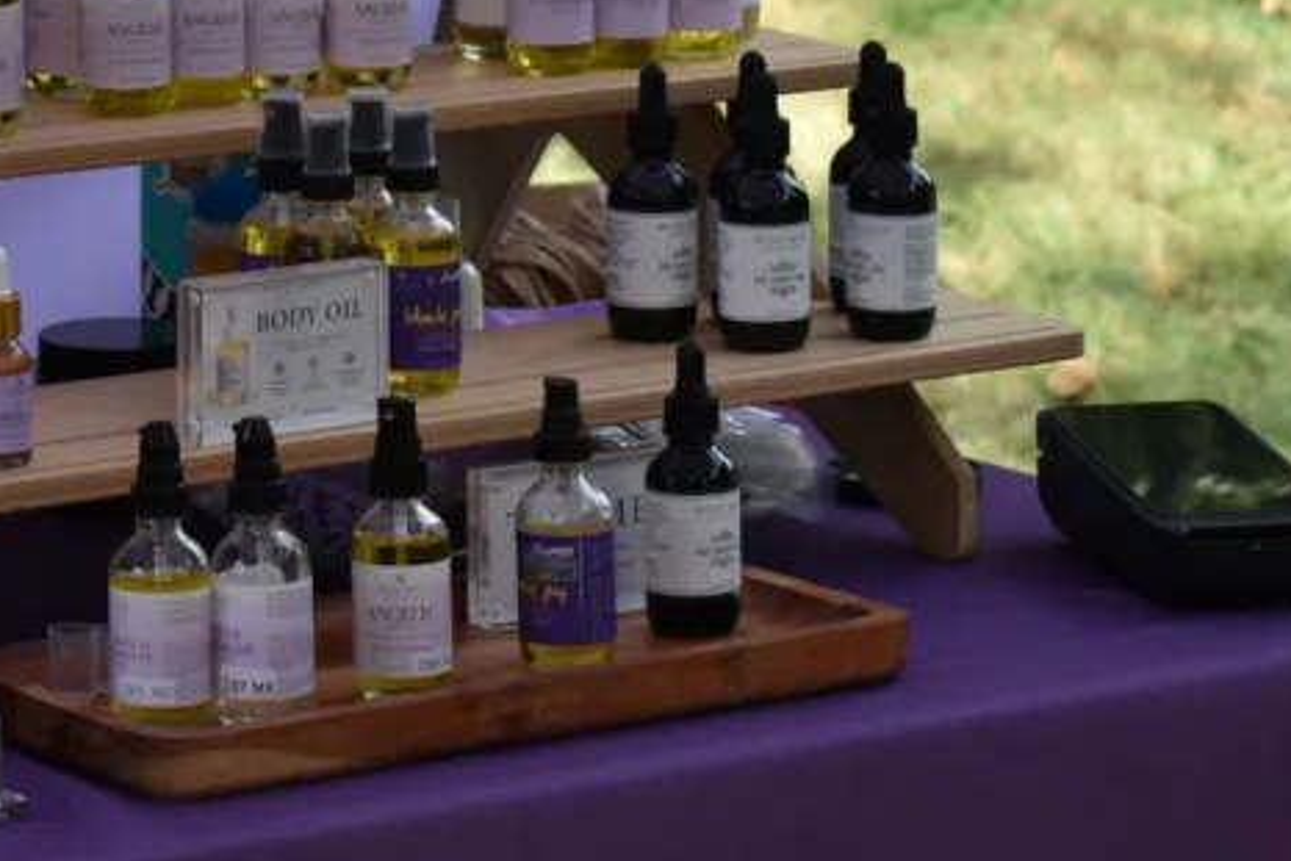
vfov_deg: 7.6
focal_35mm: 181
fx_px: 6496
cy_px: -7
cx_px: 330
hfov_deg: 11.3
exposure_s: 1/250
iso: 200
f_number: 6.3
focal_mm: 55
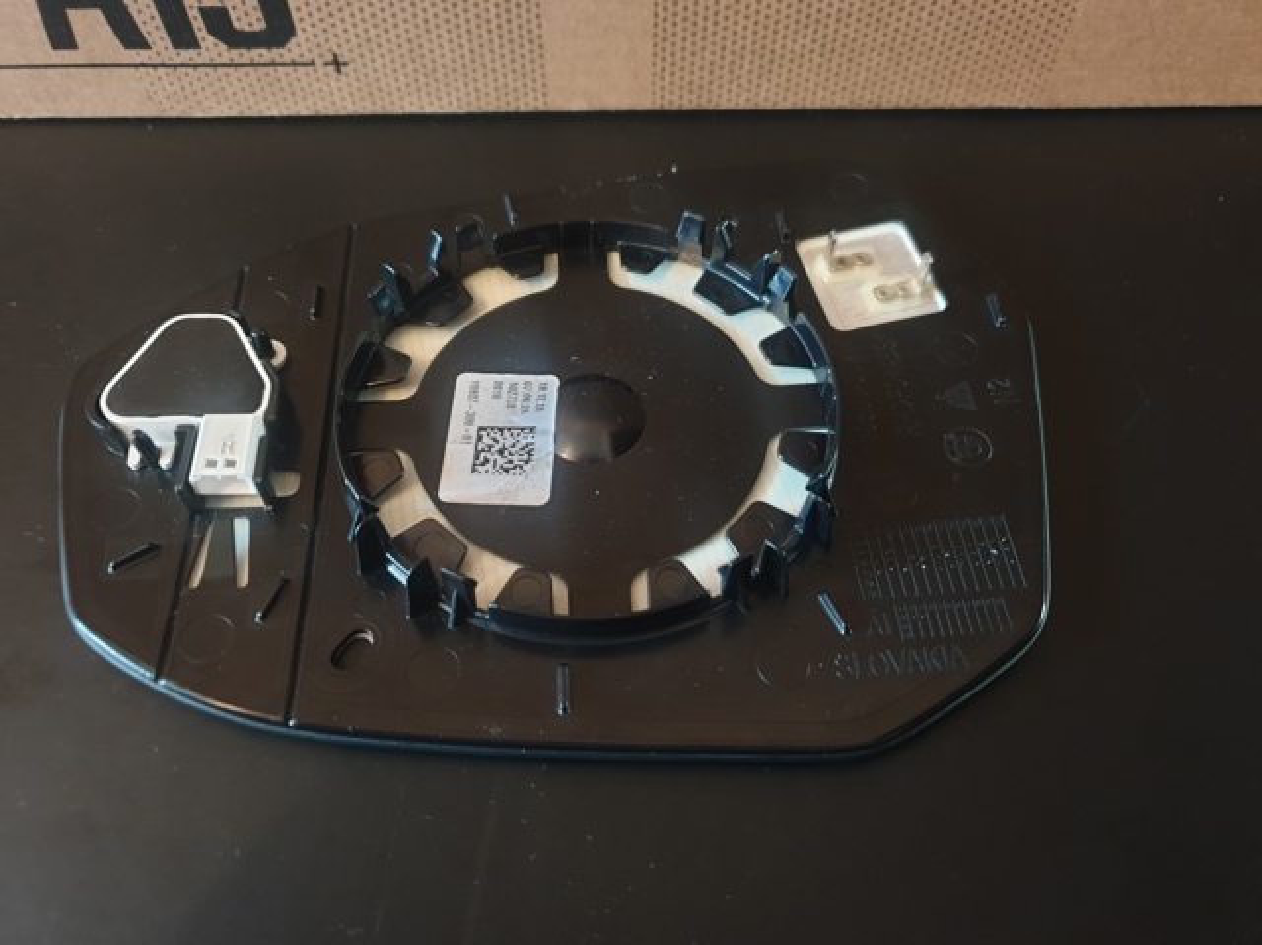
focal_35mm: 26
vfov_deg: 53.0
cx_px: 631
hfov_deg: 67.3
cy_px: 472
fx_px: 947
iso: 320
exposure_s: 1/14
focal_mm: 4.3
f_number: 1.5
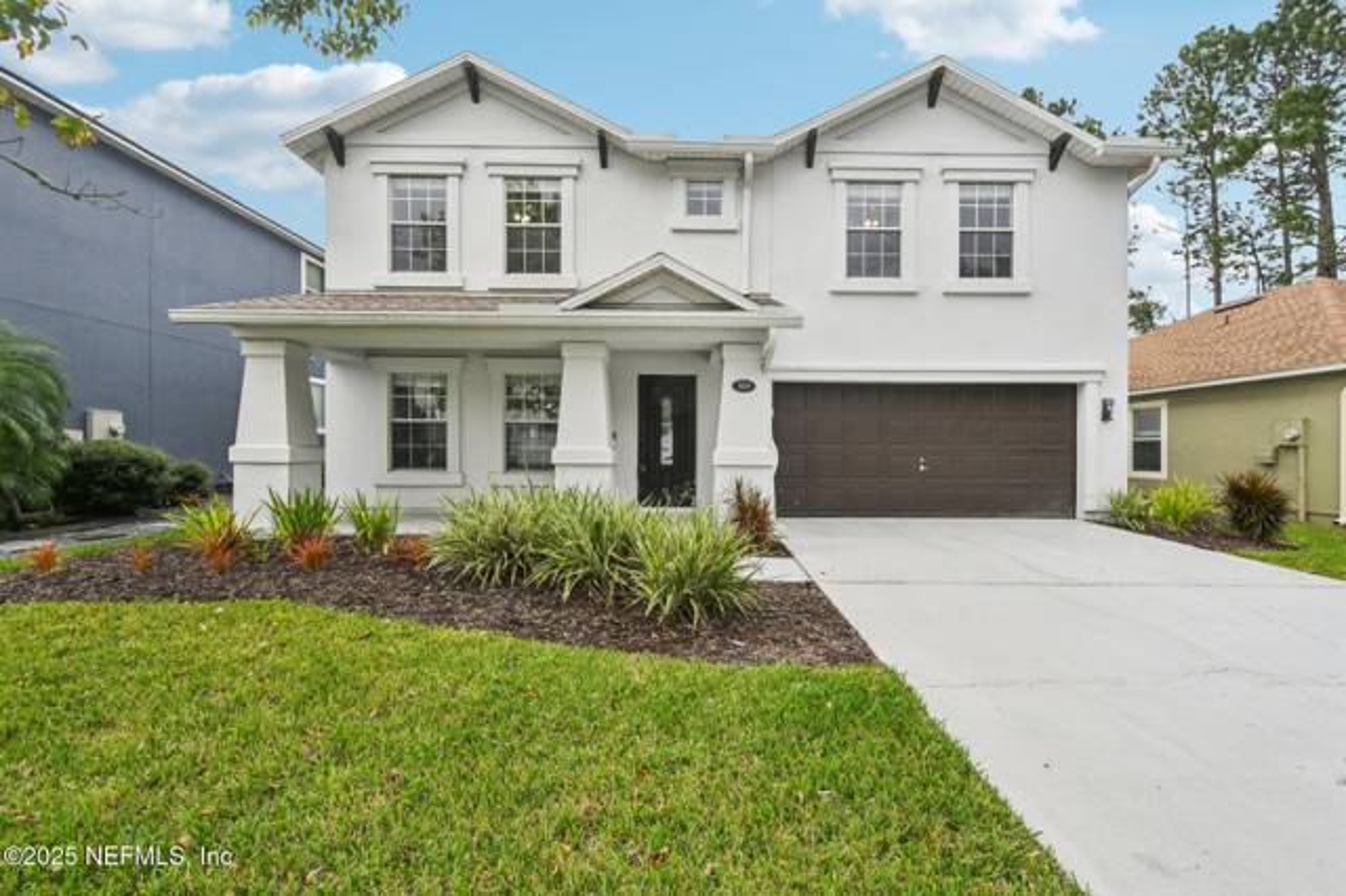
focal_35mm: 15
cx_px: 673
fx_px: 561
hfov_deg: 100.4
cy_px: 448
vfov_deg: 77.3
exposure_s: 1/500
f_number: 8
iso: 800
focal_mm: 10
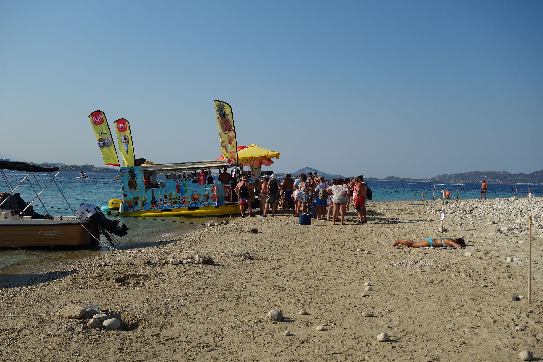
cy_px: 181
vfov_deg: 33.4
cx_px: 272
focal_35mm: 40
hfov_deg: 48.5
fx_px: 603
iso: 125
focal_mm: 14.93
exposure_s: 1/800
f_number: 6.3
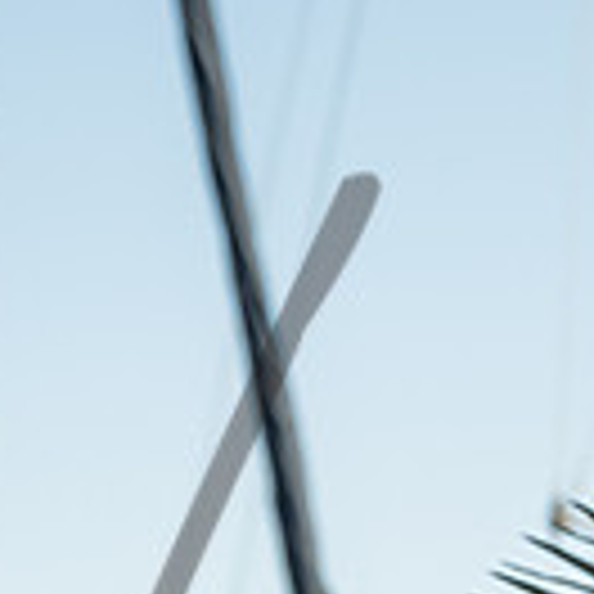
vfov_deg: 5.2
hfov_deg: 5.1
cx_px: 1022
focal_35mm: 337
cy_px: 817
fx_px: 6543
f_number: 6.3
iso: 250
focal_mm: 88
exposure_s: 1/160
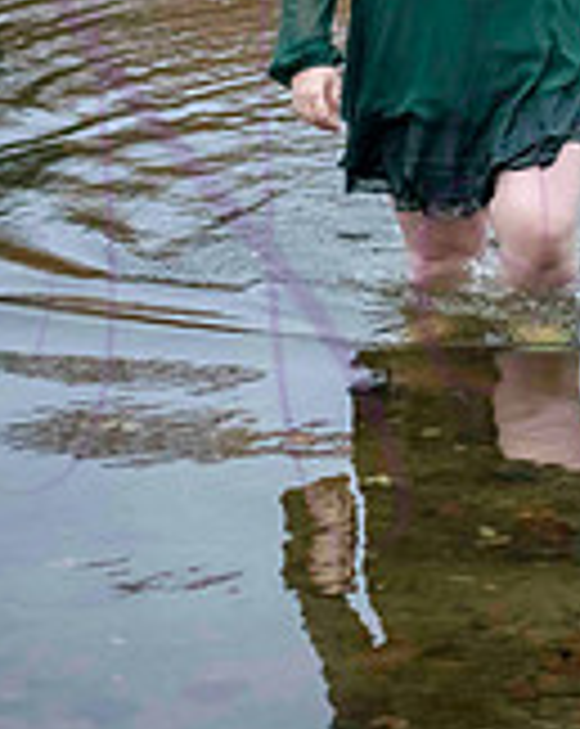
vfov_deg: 9.2
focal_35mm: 209
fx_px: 4497
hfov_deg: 7.3
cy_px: -40
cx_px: 593
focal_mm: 80
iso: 1600
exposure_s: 1/320
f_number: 4
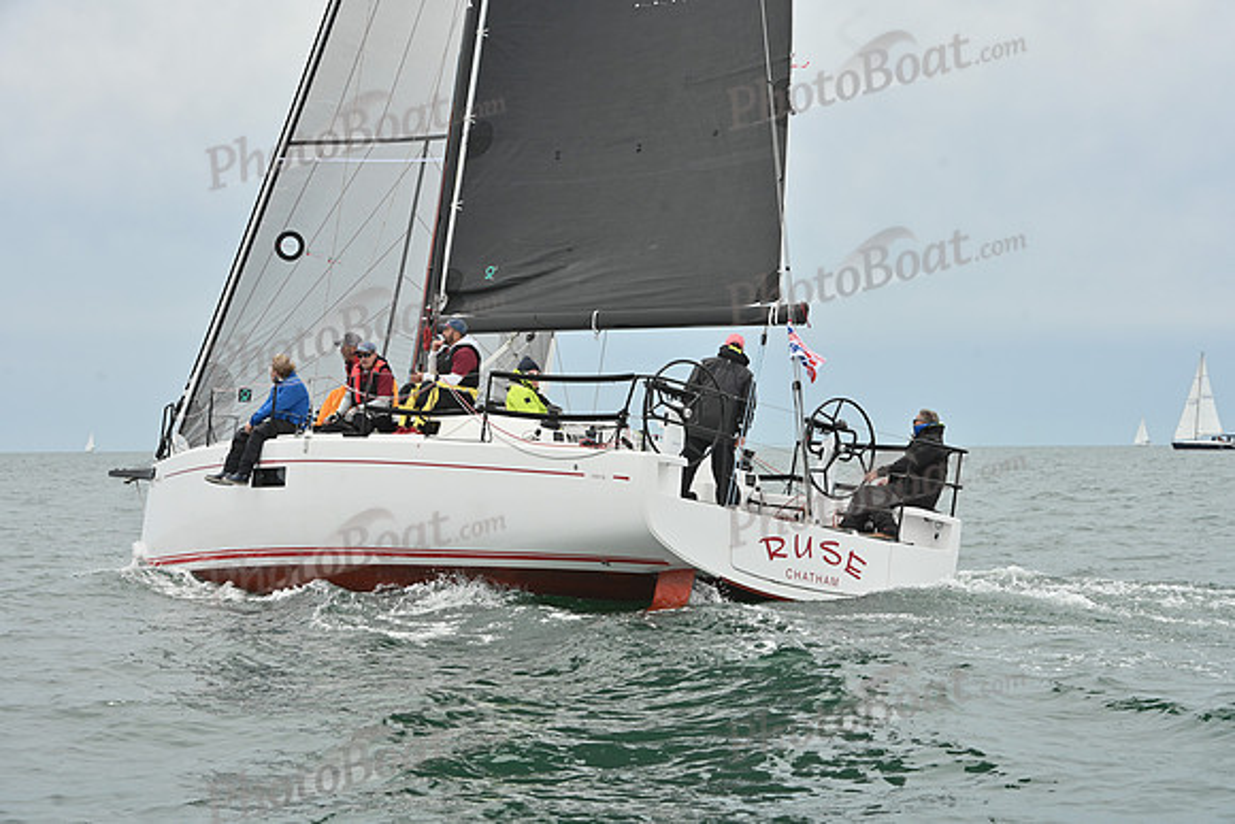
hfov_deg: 24.8
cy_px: 412
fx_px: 2814
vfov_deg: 16.7
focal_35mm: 82
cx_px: 618
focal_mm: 82
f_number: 10
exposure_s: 1/1000
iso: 320
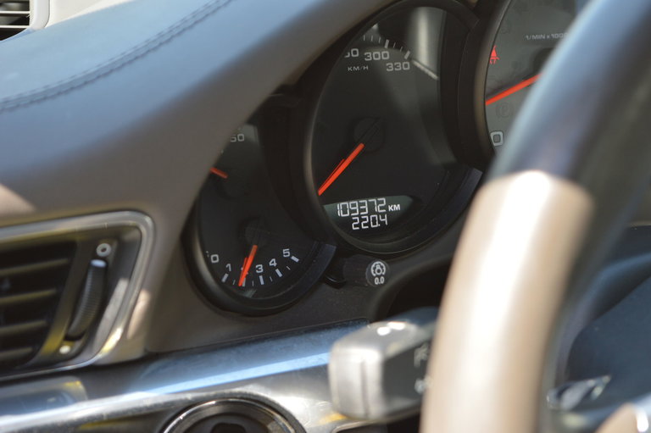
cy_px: 216
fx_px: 1491
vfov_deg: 16.5
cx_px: 326
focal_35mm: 82
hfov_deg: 24.6
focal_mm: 55
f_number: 5.6
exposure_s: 1/125
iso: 360
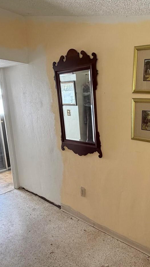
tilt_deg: -13.1
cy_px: 141
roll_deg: -0.4
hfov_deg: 41.7
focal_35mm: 26
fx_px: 184
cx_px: 128
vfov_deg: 71.9
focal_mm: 2.22
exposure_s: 1/60
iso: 320
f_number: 2.2
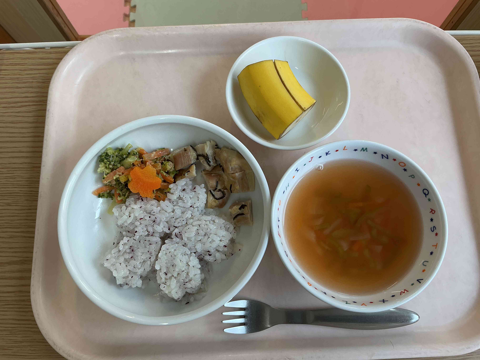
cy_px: 180
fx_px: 402
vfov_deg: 48.2
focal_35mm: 29
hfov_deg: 61.7
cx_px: 240
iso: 20
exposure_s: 1/120
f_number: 1.8
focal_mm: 3
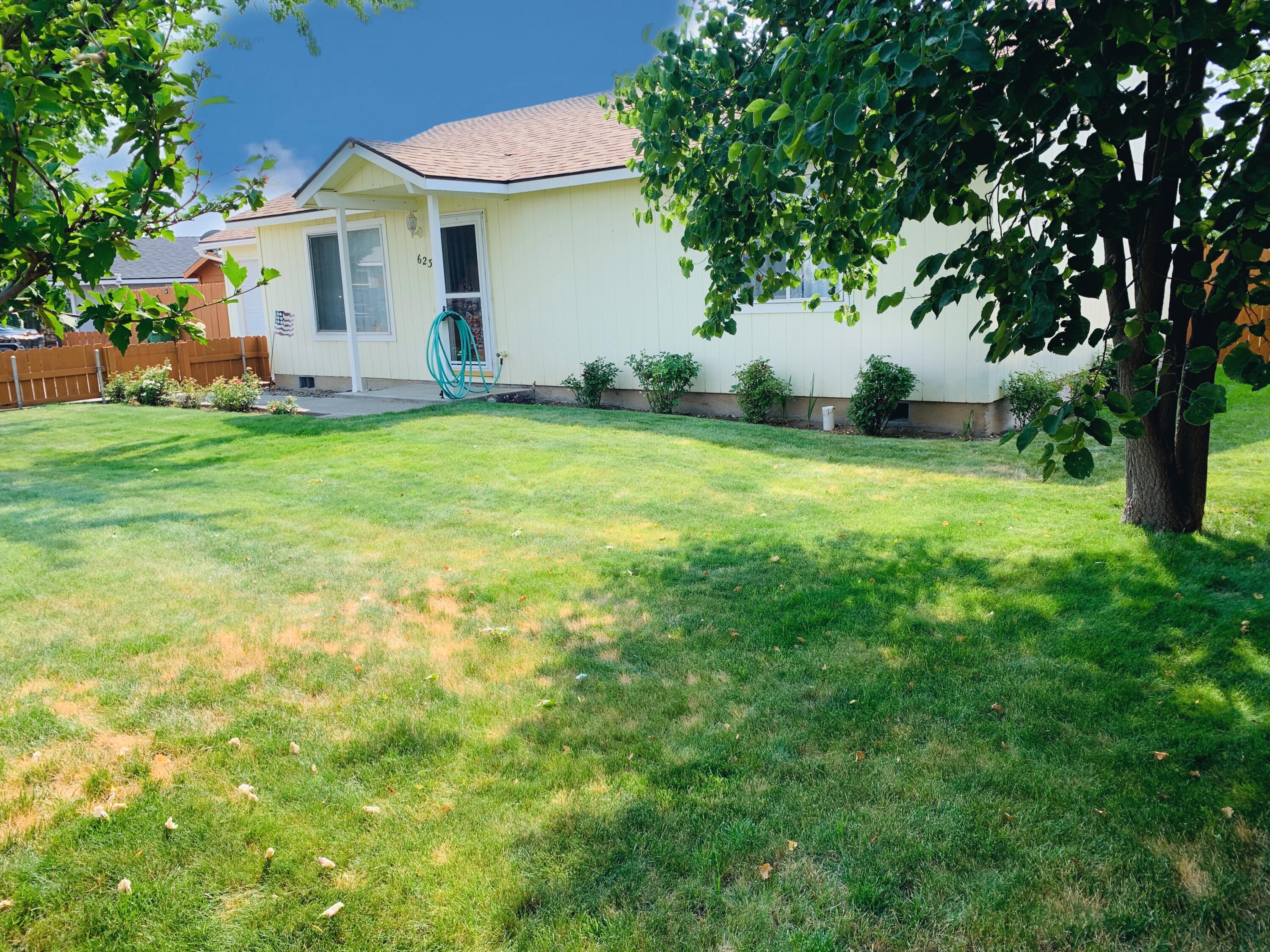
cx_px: 635
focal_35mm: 26
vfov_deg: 53.1
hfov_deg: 67.3
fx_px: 954
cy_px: 476
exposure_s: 1/716
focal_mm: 4.25
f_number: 1.8
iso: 25
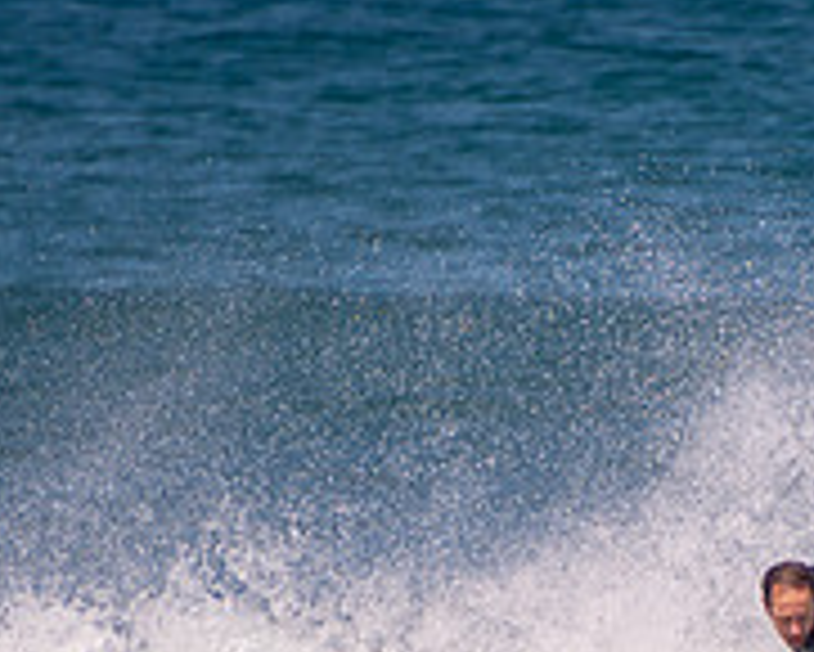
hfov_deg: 1.1
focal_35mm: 1801
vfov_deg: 0.9
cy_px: 807
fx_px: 43412
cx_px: 863
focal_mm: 400
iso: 180
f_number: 5.6
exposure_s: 1/1250
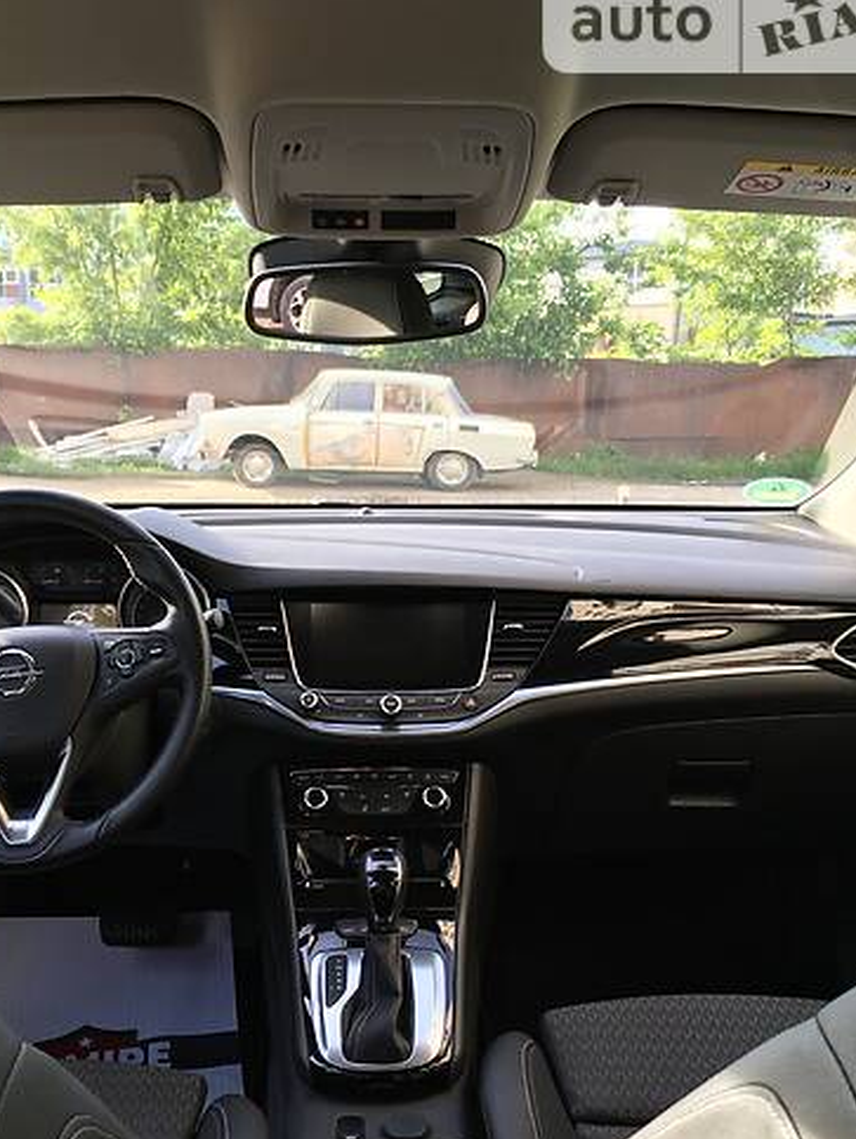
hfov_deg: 39.7
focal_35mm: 36
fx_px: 1185
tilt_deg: -12.0
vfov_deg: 51.2
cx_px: 387
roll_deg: +0.2
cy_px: 651
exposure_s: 1/100
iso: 32
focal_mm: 4.2
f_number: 2.2
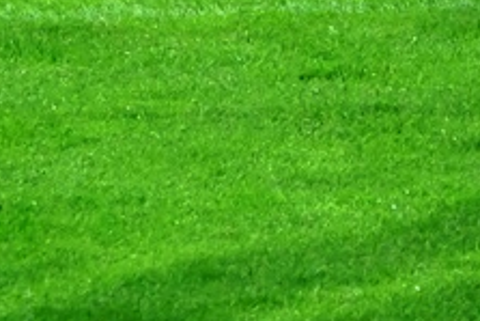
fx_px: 13755
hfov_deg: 2.0
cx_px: 740
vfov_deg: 1.3
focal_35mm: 1031
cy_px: -408
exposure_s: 1/500
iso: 1600
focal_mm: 73
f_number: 4
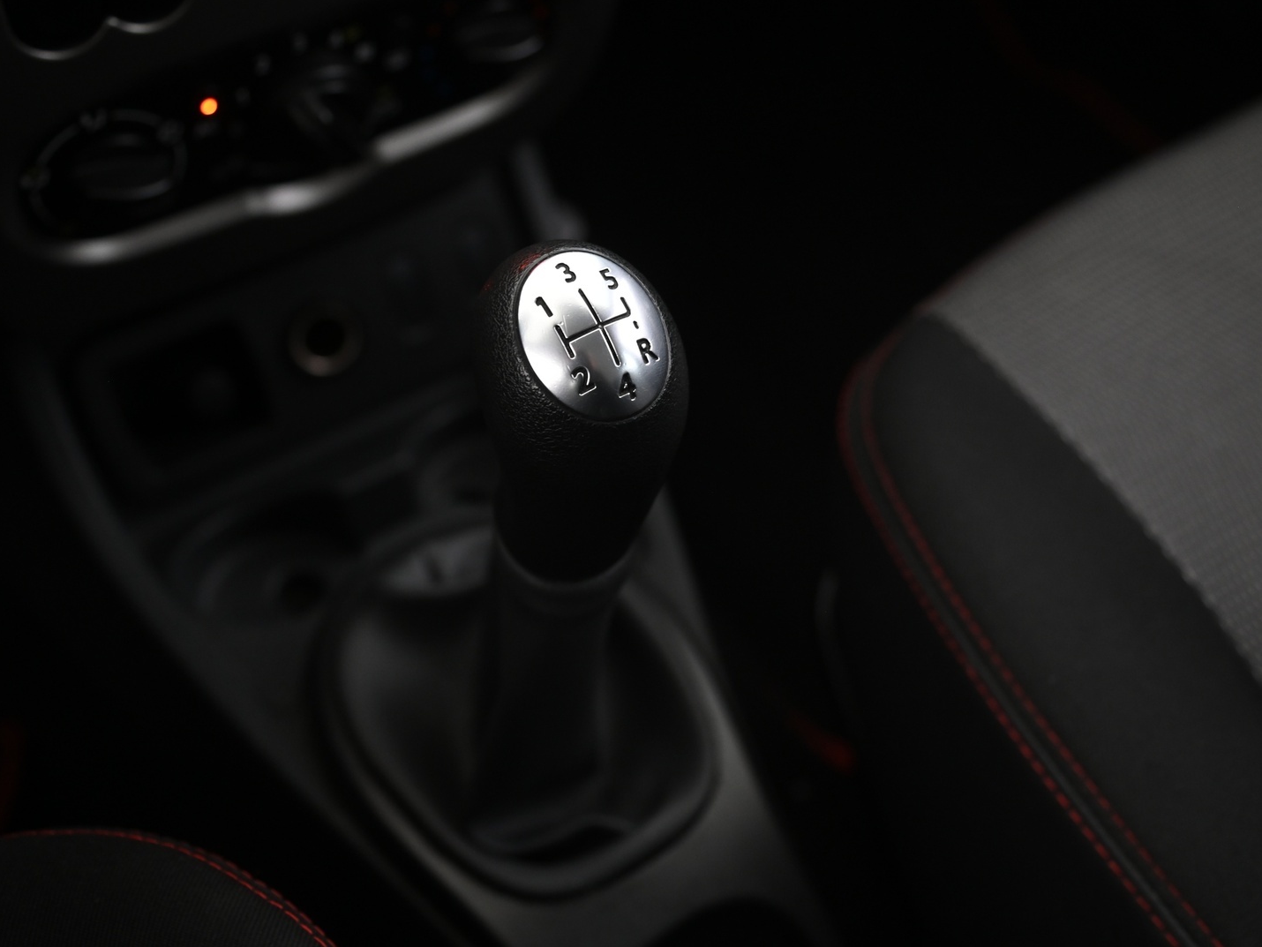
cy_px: 471
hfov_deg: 39.7
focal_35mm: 48
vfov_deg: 30.3
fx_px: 1750
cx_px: 627
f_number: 4
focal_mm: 44
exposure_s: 1/13
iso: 2000
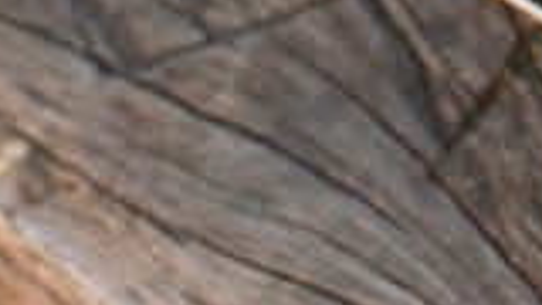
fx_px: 3163
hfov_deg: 9.5
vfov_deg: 5.4
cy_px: -402
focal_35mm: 220
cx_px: 857
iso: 1400
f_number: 5.6
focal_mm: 35
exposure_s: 1/125
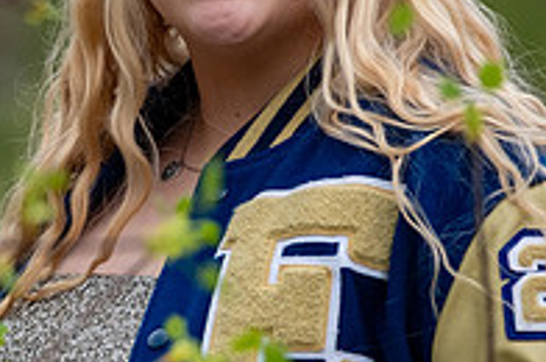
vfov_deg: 2.2
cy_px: 171
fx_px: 9433
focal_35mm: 623
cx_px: 92
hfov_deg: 3.3
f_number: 2.8
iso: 250
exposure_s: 1/1000
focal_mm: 140
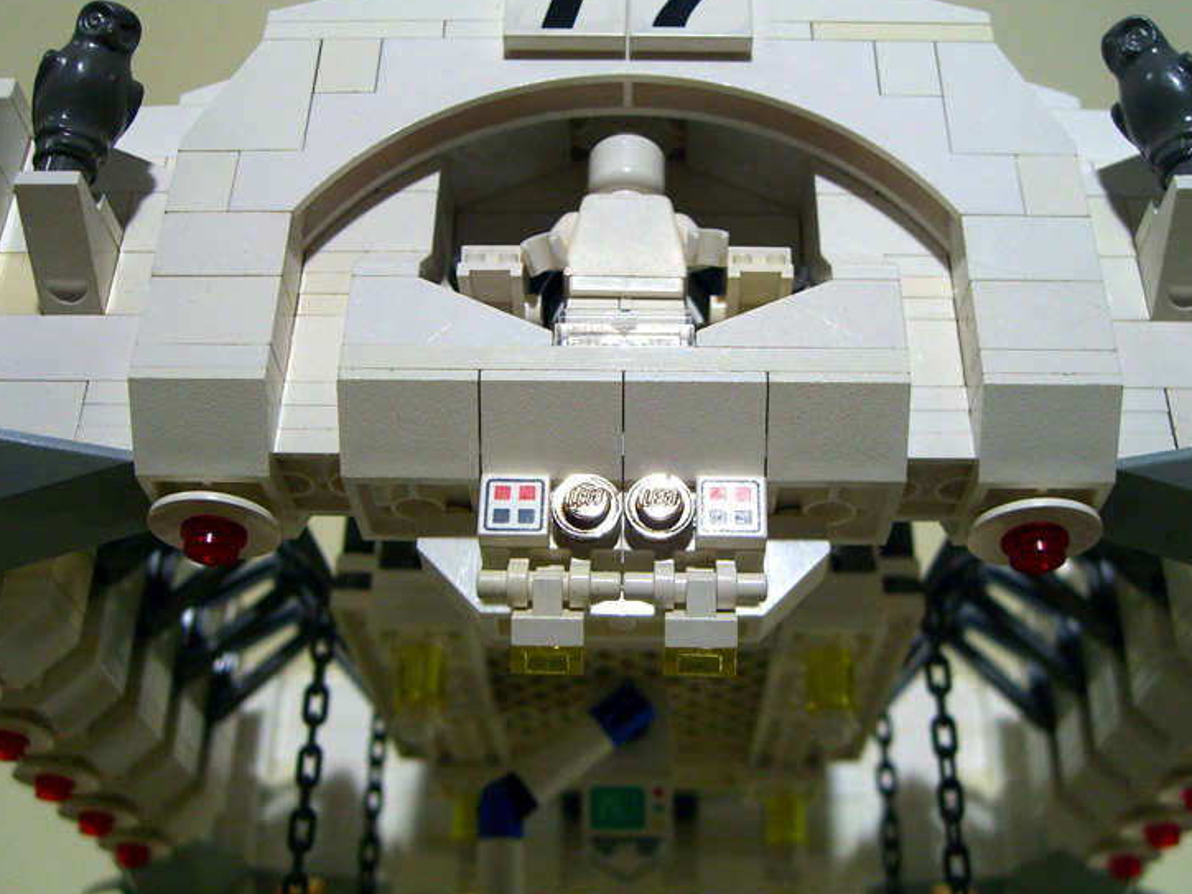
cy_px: 445
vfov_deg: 34.3
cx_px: 626
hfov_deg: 44.8
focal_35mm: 42
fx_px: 1446
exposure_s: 1/125
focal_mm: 7.9
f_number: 2.8
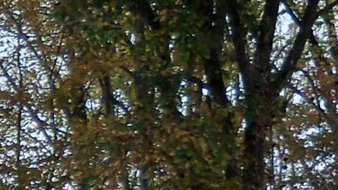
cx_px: -670
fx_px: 2141
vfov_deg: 4.8
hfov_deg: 7.8
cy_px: 637
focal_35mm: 239
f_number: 3.5
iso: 64
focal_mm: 6.2
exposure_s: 1/40
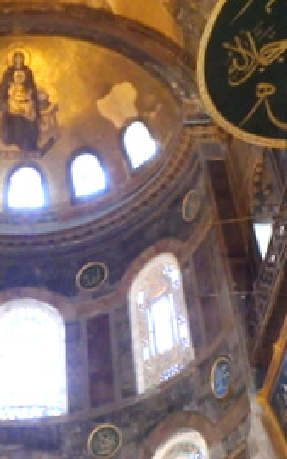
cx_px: 59
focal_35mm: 55
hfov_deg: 23.3
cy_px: 247
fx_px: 688
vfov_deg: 36.9
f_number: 3.9
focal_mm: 5
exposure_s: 1/25
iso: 800
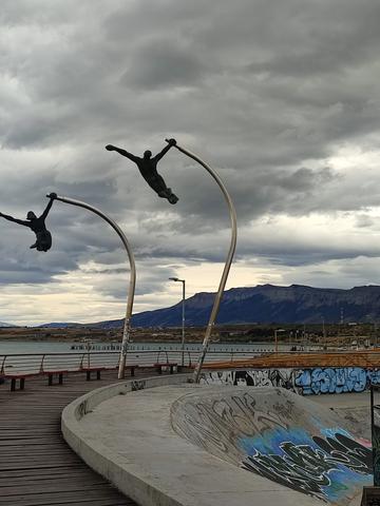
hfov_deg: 54.9
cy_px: 253
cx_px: 190
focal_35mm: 25
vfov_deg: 69.4
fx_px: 366
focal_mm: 6.04
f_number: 1.9
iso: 50
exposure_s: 1/345
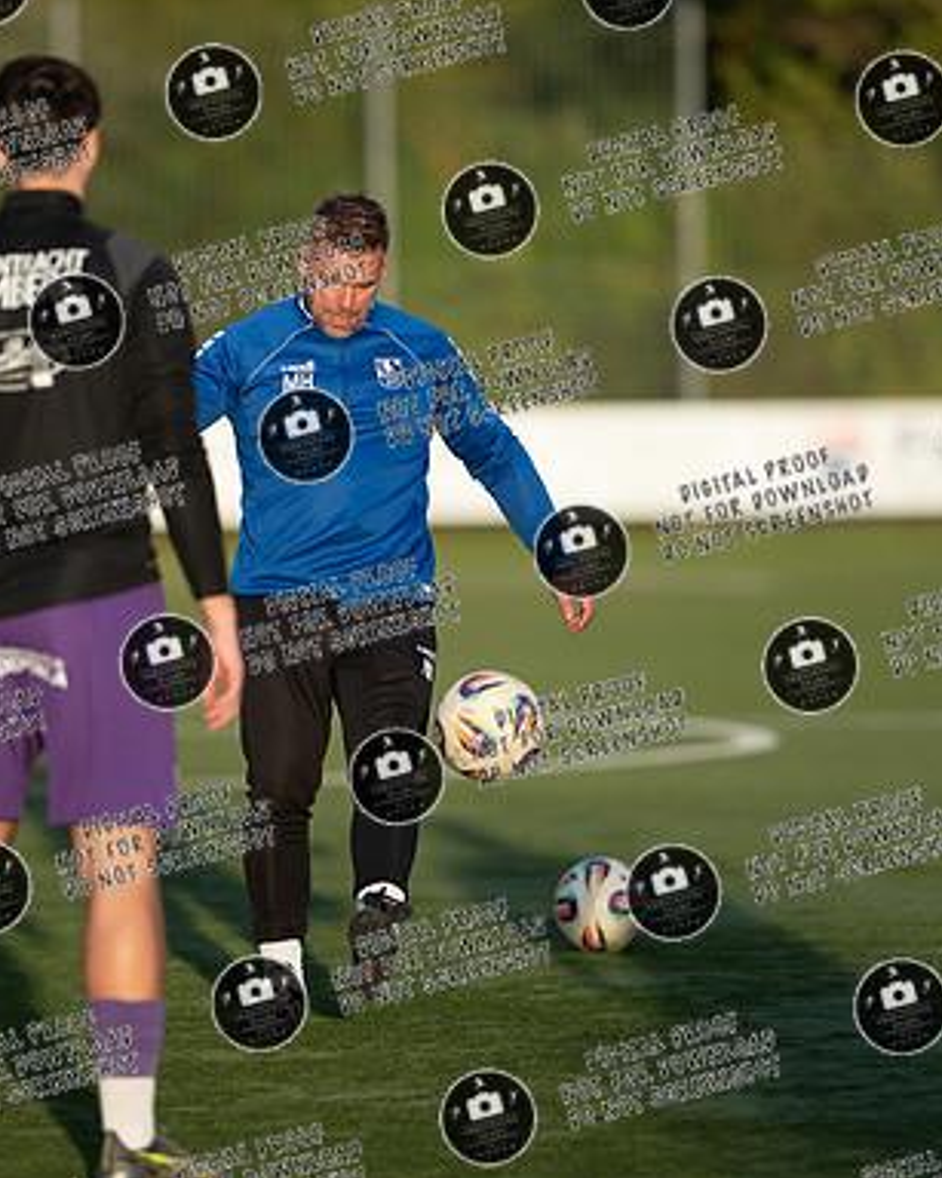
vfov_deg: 4.6
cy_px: 587
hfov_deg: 3.6
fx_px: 14817
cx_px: 368
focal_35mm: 425
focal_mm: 300
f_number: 3.5
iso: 250
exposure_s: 1/1250
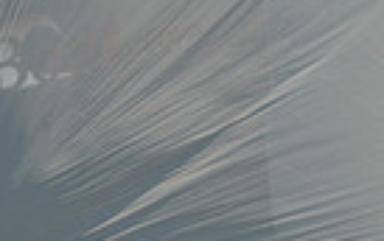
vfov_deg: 4.3
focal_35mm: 302
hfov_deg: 6.9
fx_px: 3164
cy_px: 436
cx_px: 350
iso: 200
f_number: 8
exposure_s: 1/640
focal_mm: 70
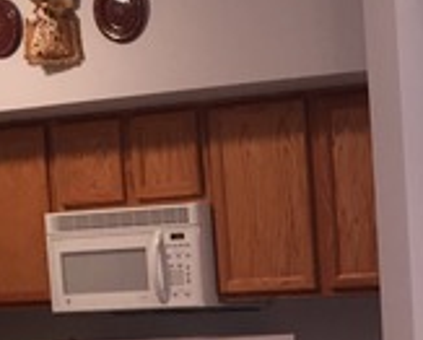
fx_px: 1392
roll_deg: +1.8
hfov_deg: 15.6
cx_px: 675
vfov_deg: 13.5
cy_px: 423
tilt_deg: -4.8
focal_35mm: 111
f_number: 2.2
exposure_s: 1/30
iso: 125
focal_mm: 4.15
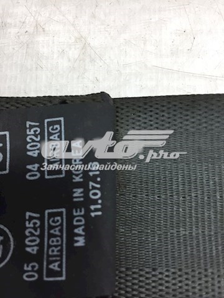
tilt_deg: -79.1
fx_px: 250
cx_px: 112
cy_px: 149
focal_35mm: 29
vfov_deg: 61.7
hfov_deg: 48.2
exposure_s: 1/33
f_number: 2.2
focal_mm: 4.15
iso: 50
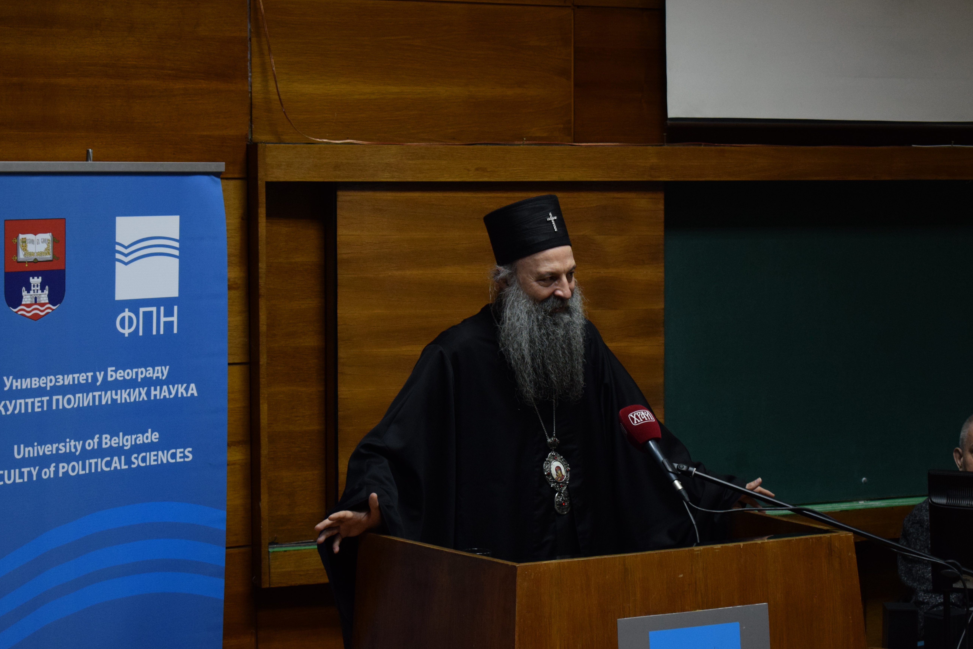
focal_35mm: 83
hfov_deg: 24.5
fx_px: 2243
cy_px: 326
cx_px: 445
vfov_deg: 16.5
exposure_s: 1/40
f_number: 5.3
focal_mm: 48
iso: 1250
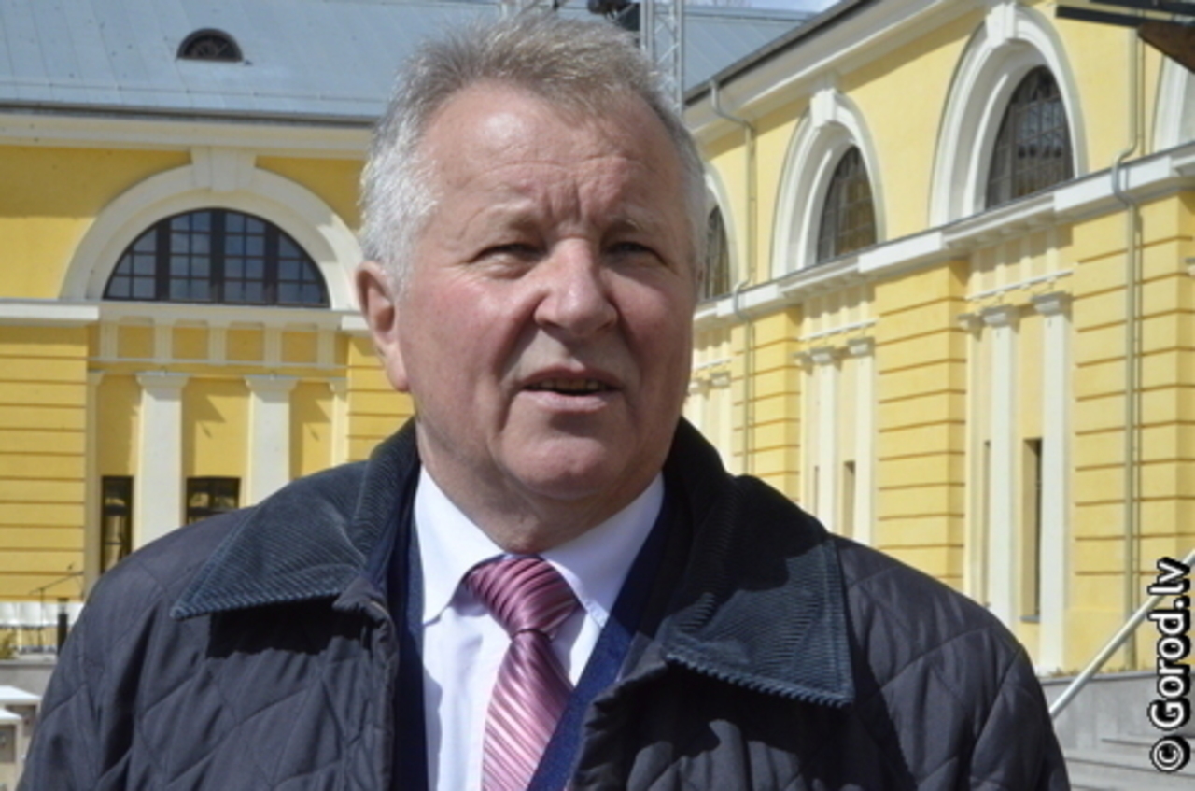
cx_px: 598
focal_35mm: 99
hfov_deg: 20.7
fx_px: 3279
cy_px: 396
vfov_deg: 13.8
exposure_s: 1/320
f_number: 32
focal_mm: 66
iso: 1400
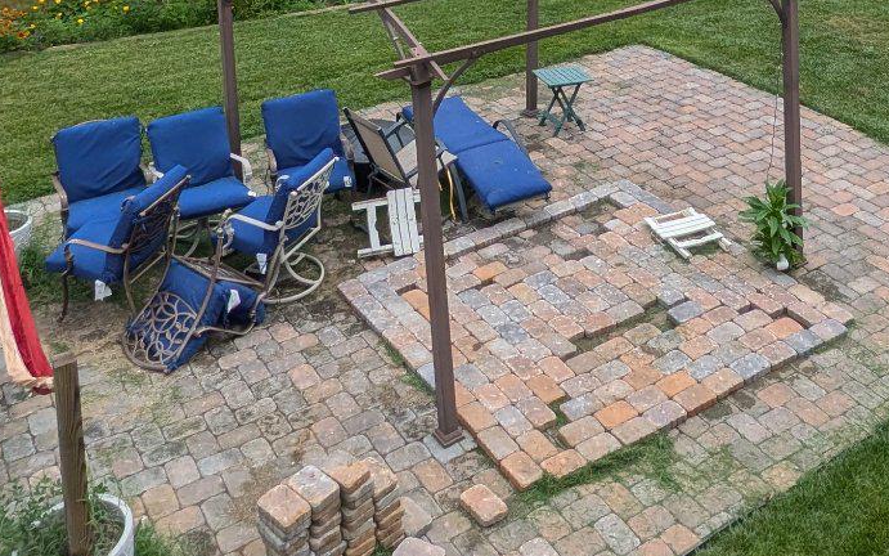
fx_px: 1066
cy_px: -187
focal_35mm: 44
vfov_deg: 24.9
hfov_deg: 45.1
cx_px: 511
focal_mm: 1.83
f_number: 2.2
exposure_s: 1/2049
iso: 51
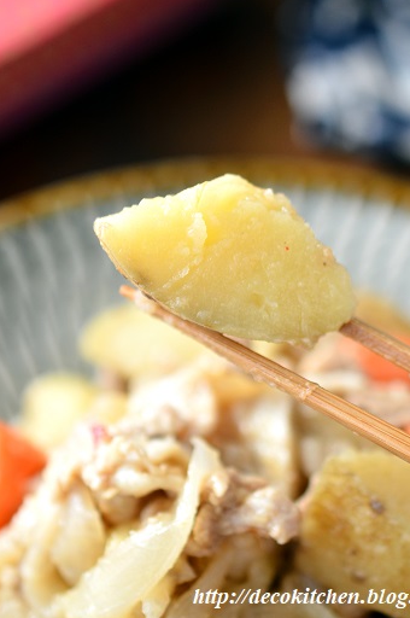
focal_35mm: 82
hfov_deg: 16.6
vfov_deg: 24.8
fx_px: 1405
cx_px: 237
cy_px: 295
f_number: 3
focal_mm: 40
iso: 200
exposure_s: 1/160
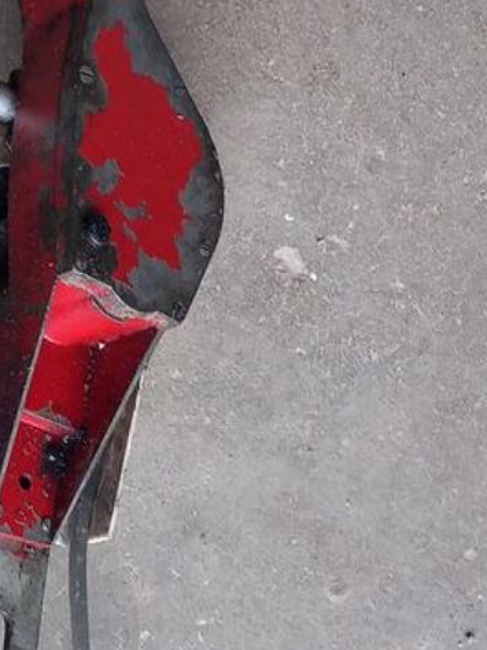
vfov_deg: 25.7
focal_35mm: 76
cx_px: 21
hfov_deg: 18.9
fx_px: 1427
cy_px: 326
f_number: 1.8
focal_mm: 4
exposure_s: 1/50
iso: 125
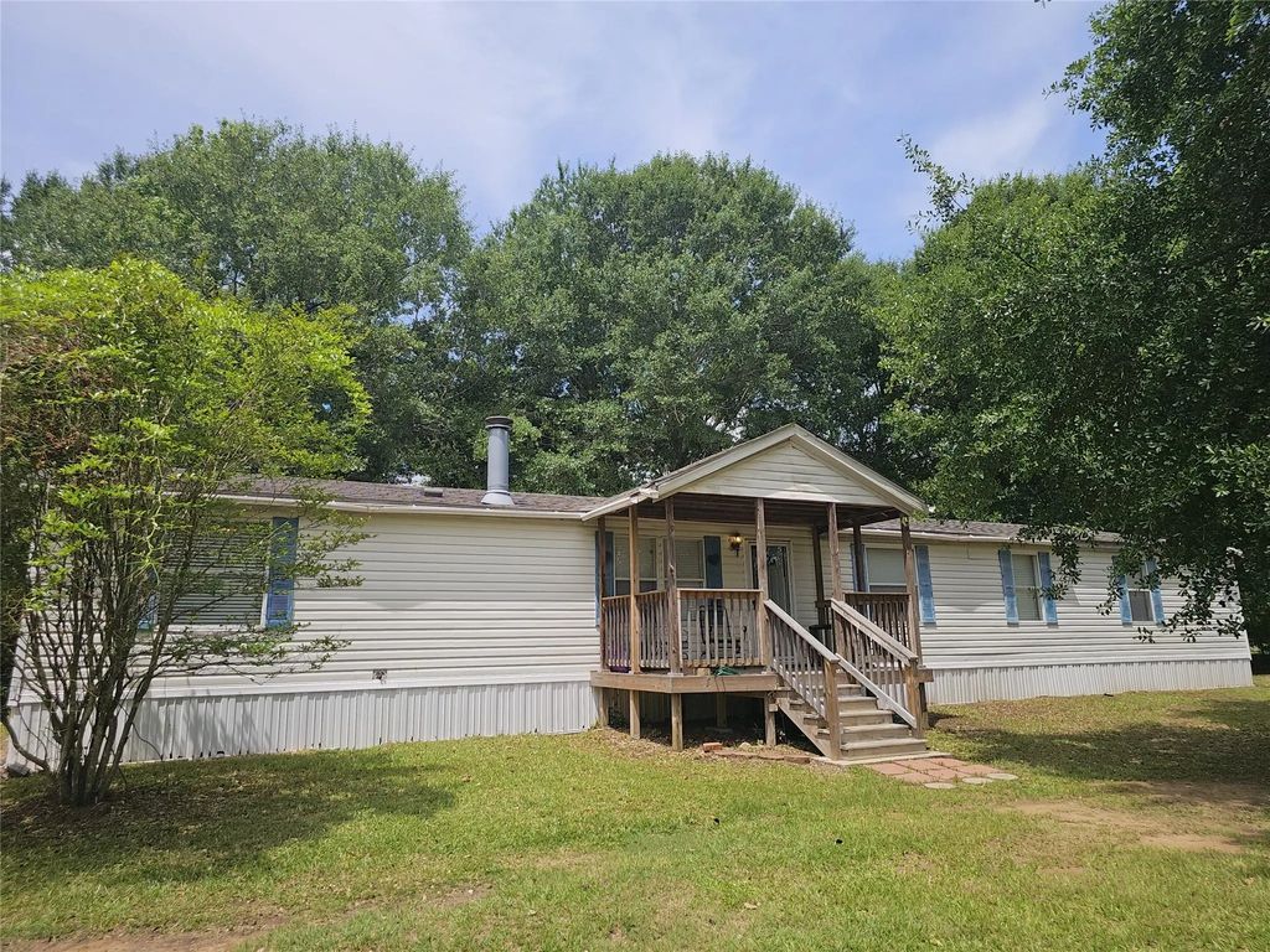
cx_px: 635
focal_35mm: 23
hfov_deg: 73.9
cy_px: 476
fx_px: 844
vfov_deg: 58.9
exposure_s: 1/934
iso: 10
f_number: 1.7
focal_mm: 6.3
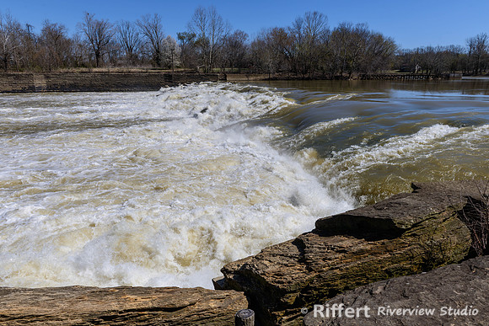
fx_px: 326
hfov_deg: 73.7
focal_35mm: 24
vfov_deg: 53.2
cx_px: 244
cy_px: 163
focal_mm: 24
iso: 100
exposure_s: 1/400
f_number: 10
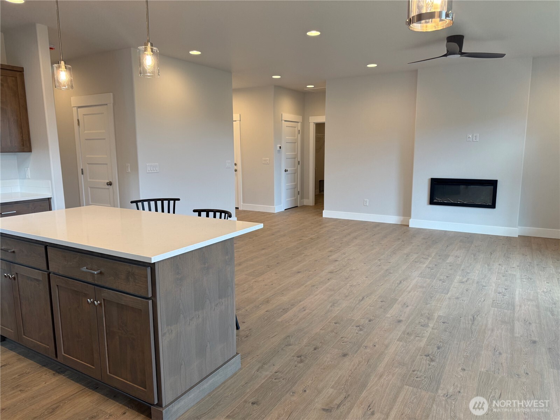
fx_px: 388
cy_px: 210
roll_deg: -0.1
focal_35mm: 24
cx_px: 280
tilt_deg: -8.8
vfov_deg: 56.8
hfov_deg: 71.6
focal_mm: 6.76
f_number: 1.78
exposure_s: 1/120
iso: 125
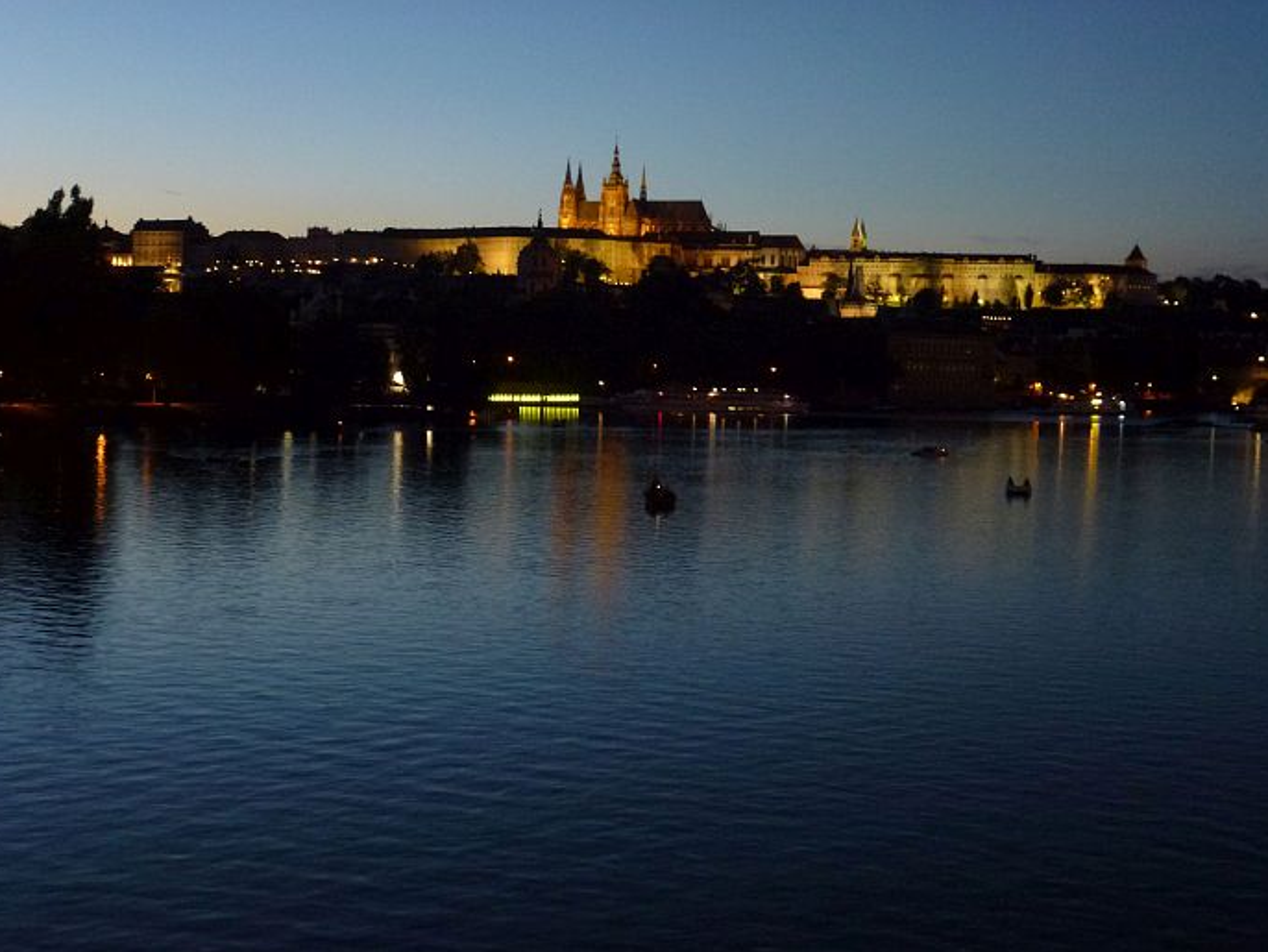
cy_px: 482
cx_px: 636
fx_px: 1832
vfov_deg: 29.1
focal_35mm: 50
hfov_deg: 38.2
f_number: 4.1
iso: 400
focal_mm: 8.7
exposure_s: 1/4
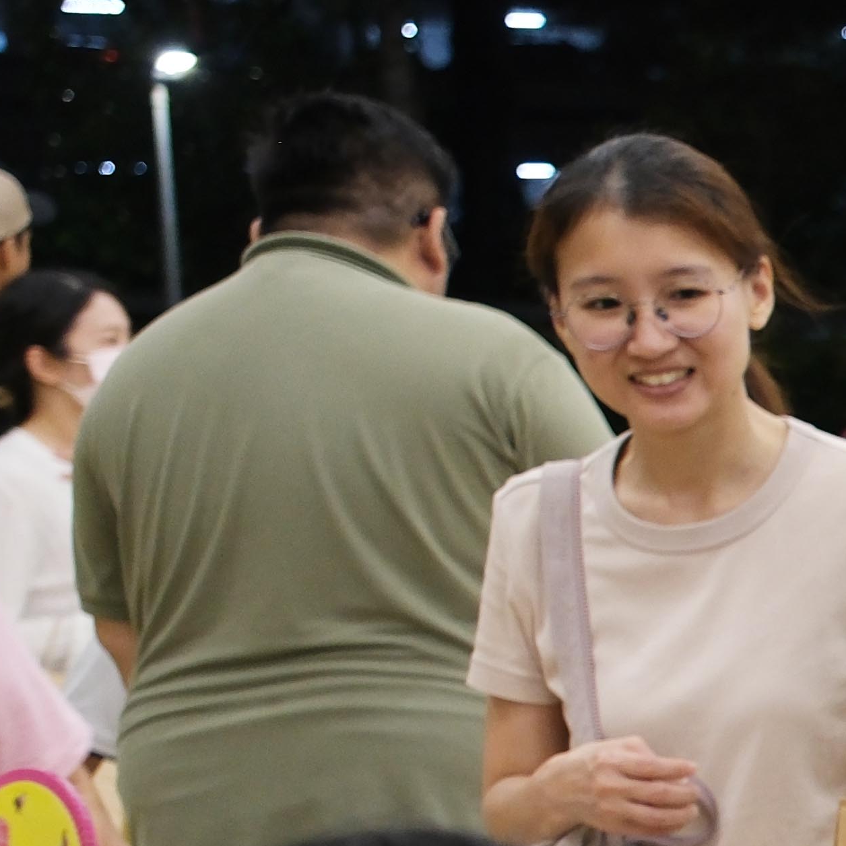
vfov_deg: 11.3
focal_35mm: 152
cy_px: 1023
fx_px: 4203
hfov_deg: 10.1
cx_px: 1985
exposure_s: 1/100
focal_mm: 24
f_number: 2.8
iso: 640
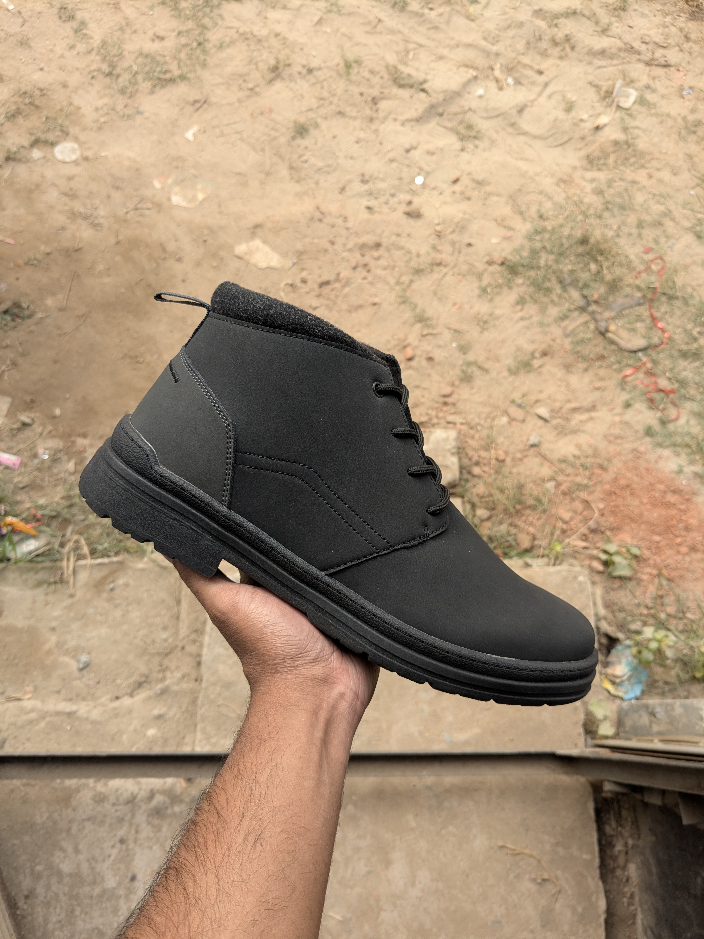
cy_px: 470
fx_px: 732
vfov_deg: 65.3
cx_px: 352
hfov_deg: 51.4
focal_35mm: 27
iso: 45
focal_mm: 4.38
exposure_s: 1/450
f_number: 1.73
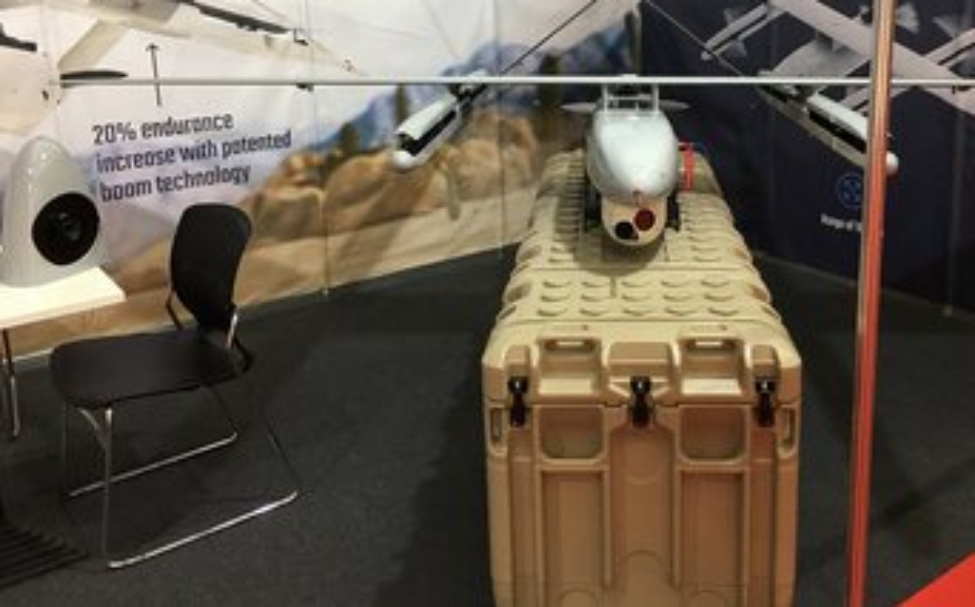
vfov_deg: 34.8
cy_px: 182
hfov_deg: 53.8
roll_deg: +1.1
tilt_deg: -11.5
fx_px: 956
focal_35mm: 36
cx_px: 564
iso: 50
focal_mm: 4.15
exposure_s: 1/17
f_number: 2.2
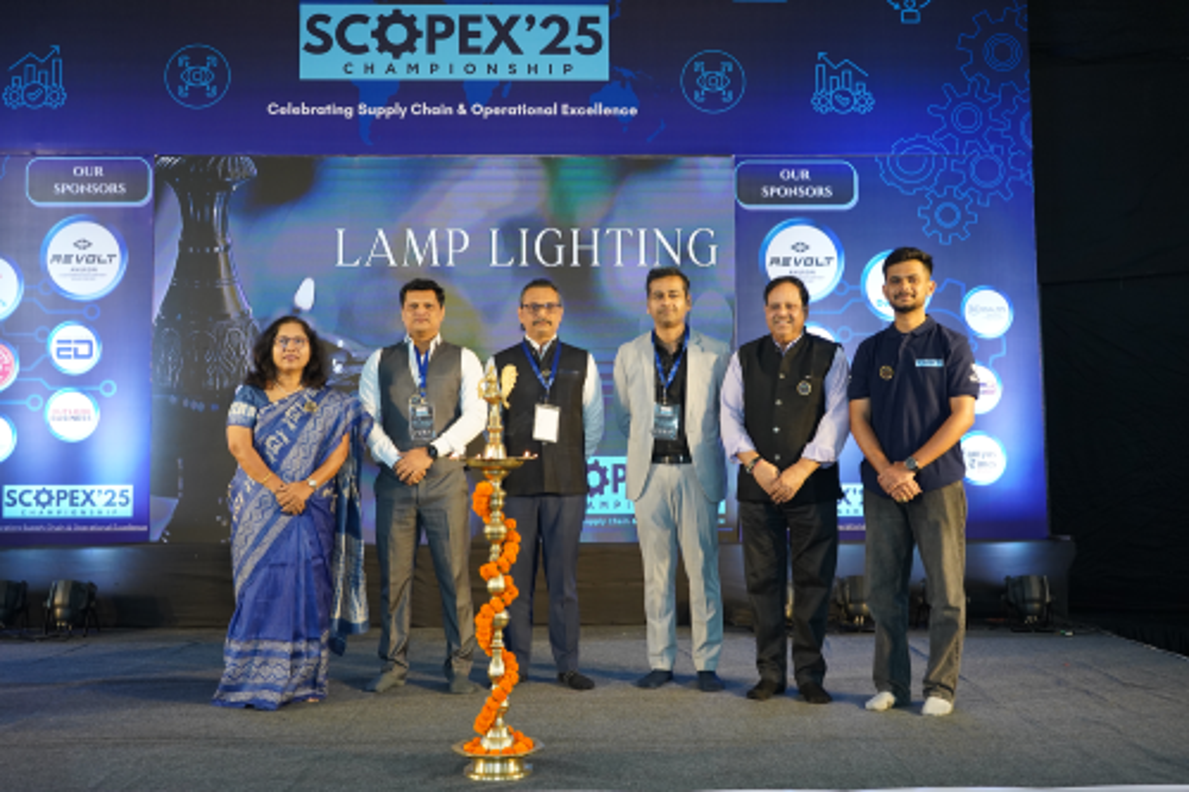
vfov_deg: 36.8
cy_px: 396
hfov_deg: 53.1
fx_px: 1189
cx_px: 594
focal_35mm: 36
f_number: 5
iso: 2000
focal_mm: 36
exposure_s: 1/200
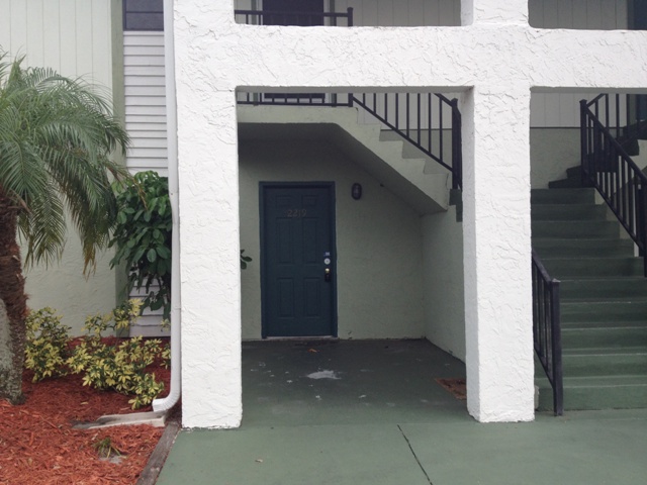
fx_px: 654
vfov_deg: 40.7
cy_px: 242
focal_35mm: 35
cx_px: 324
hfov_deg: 52.6
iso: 64
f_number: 2.4
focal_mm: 4.28
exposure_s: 1/220
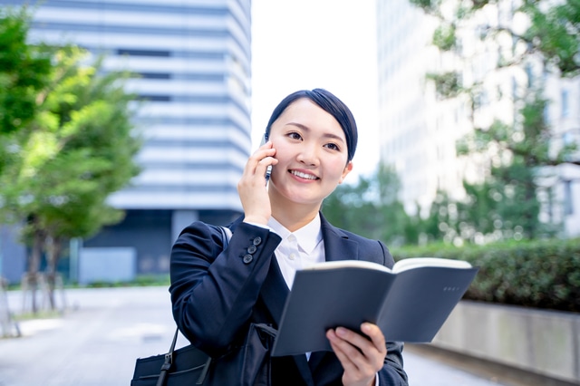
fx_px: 805
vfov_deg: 27.0
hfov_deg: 39.6
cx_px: 290
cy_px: 193
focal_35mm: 50
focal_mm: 50
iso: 250
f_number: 2.8
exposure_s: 1/250
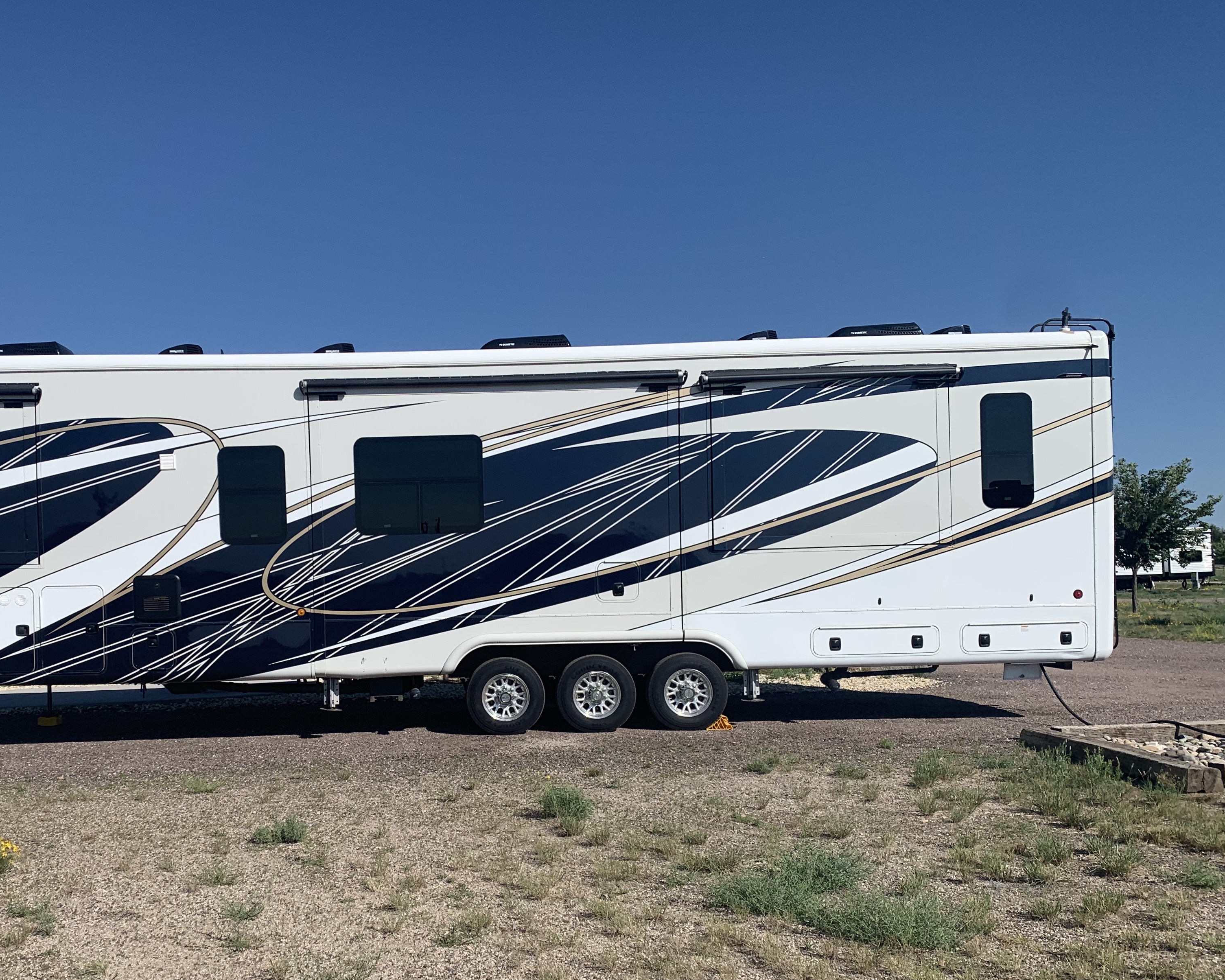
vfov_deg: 43.1
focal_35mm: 34
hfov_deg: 52.1
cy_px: 605
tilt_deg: +0.8
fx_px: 1233
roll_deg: +1.5
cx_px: 435
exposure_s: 1/3937
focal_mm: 4.25
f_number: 1.8
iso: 25
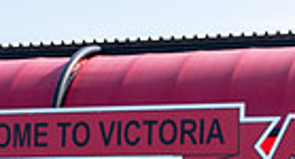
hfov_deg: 14.4
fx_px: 1147
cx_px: 294
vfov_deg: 7.7
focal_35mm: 148
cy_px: 265
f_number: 5.6
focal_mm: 24
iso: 64
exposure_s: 1/200
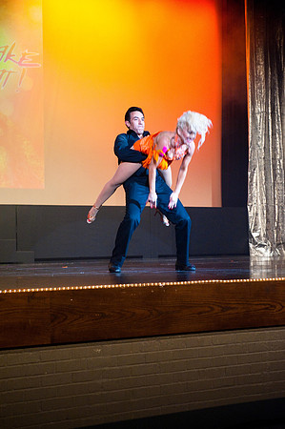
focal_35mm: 70
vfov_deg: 28.9
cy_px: 214
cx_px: 142
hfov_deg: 19.4
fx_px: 833
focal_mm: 70
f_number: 5
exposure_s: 1/200
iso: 3200
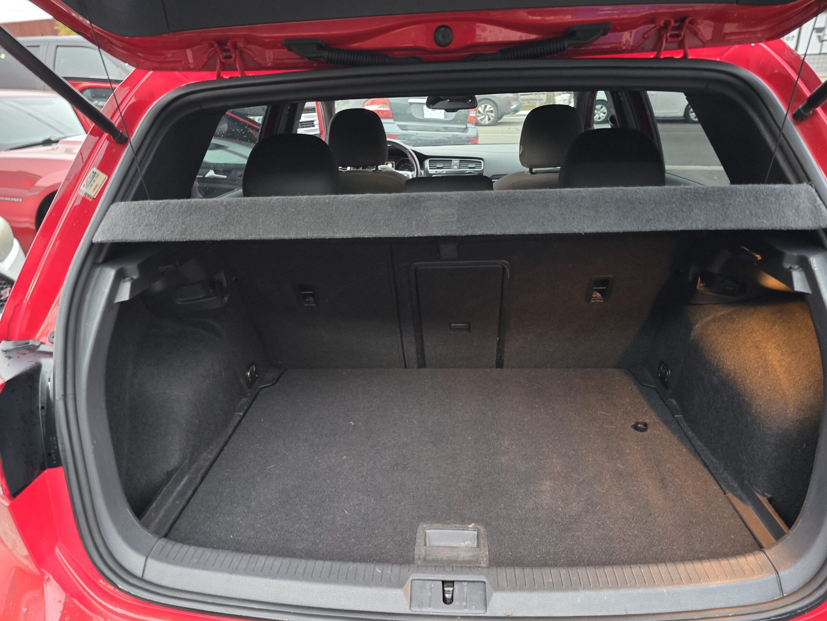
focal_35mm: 23
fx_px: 549
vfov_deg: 58.9
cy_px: 310
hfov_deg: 73.9
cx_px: 414
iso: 1600
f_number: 1.7
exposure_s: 1/15
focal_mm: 6.3
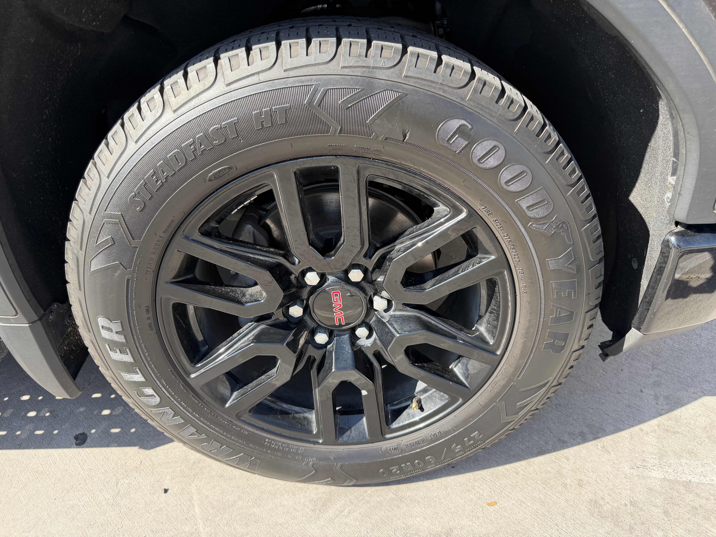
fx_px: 496
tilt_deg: -34.2
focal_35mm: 24
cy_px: 268
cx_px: 358
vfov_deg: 56.8
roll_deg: +5.4
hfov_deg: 71.6
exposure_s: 1/955
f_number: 1.78
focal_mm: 6.76
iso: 100
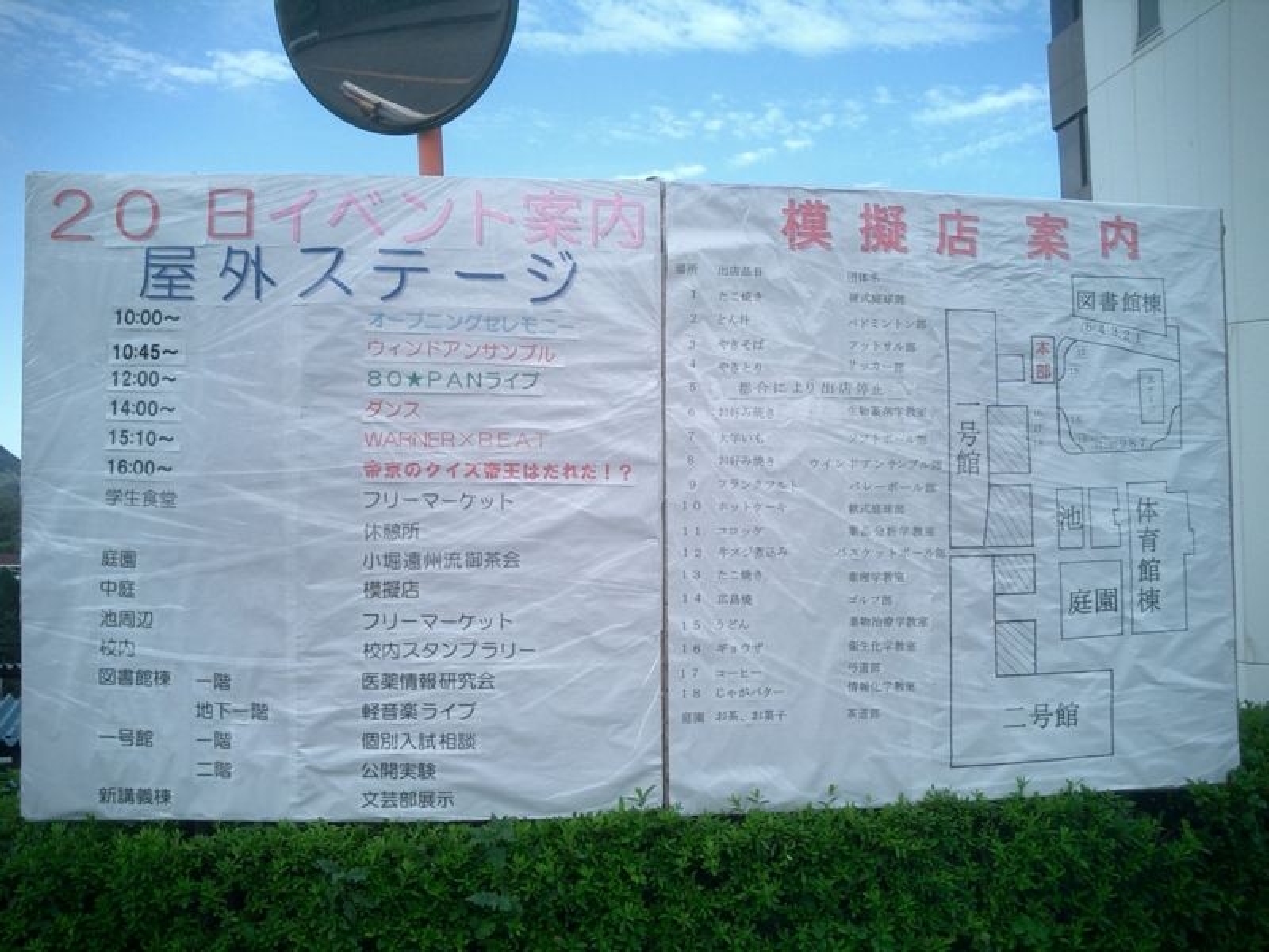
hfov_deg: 52.6
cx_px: 634
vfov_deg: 40.7
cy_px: 476
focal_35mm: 35
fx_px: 1283
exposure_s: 1/400
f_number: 4.2
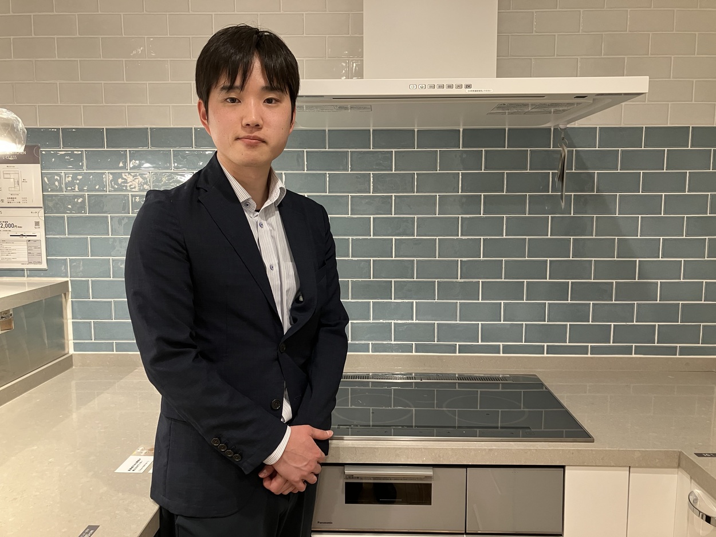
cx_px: 358
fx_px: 579
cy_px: 268
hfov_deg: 63.4
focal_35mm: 28
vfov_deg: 49.8
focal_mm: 3.99
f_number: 1.8
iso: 125
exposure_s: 1/50
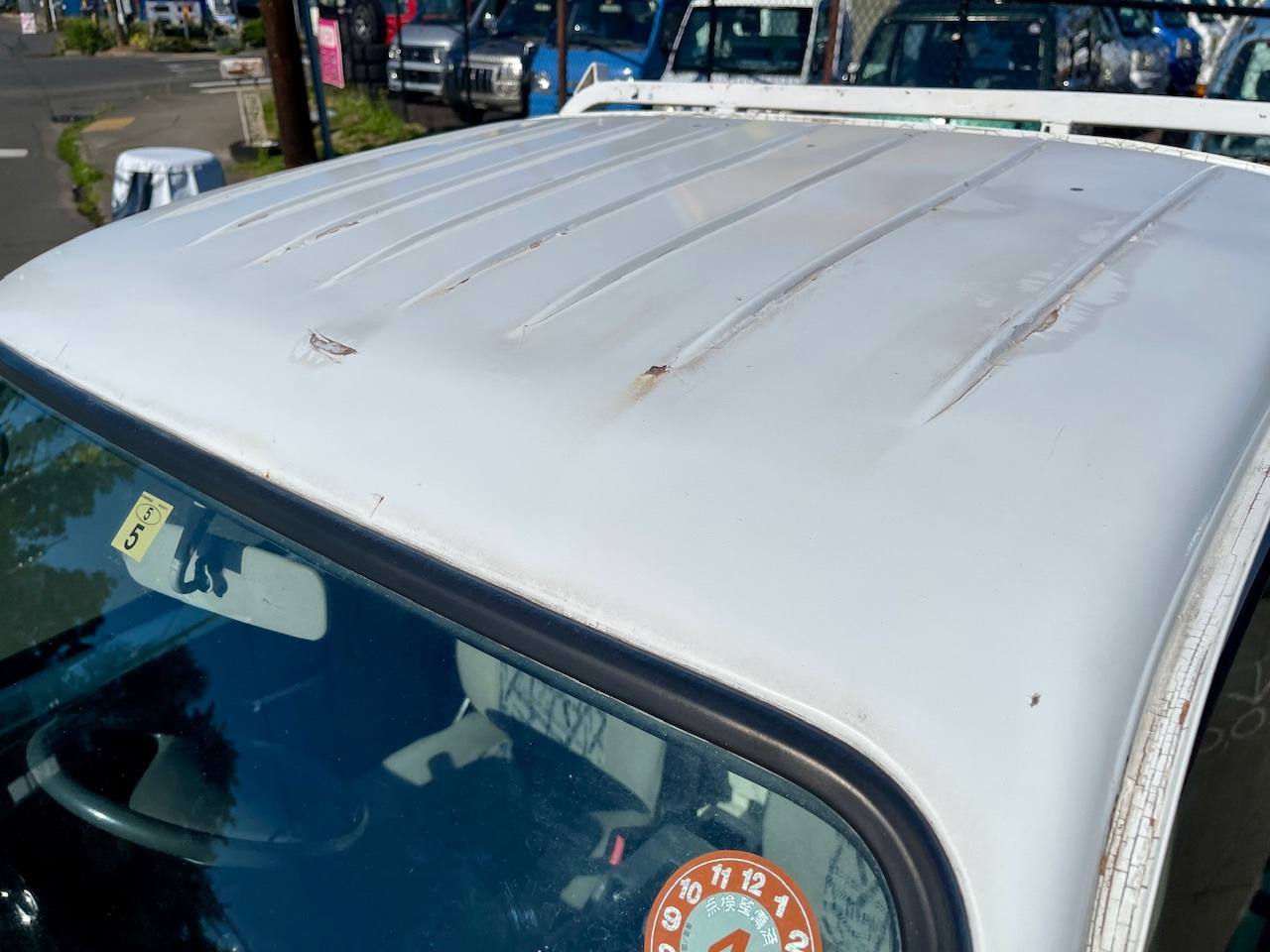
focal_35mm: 25
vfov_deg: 54.9
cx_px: 635
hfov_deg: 69.4
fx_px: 917
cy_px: 476
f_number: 1.6
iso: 32
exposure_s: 1/12048
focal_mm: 5.1
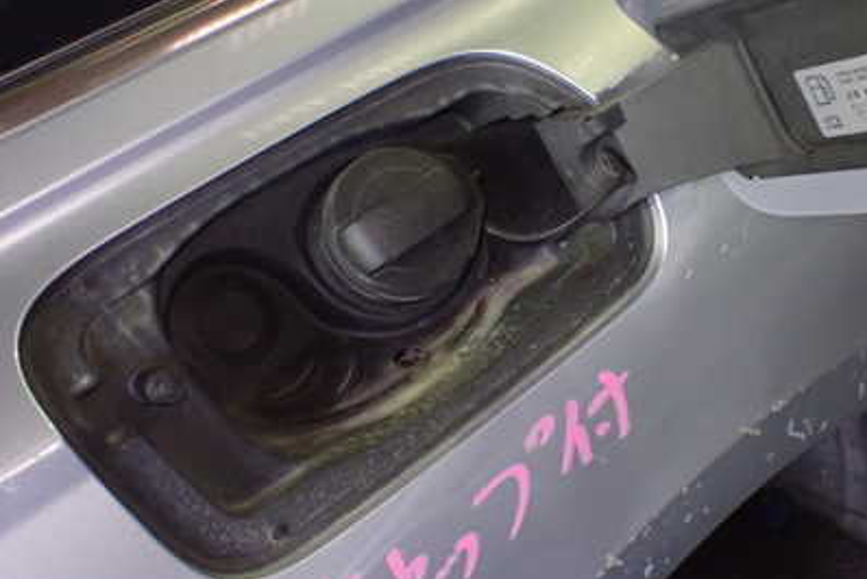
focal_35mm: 47
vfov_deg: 28.4
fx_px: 1133
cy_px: 176
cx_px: 619
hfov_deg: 41.0
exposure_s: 1/40
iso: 800
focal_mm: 5.4
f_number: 2.3
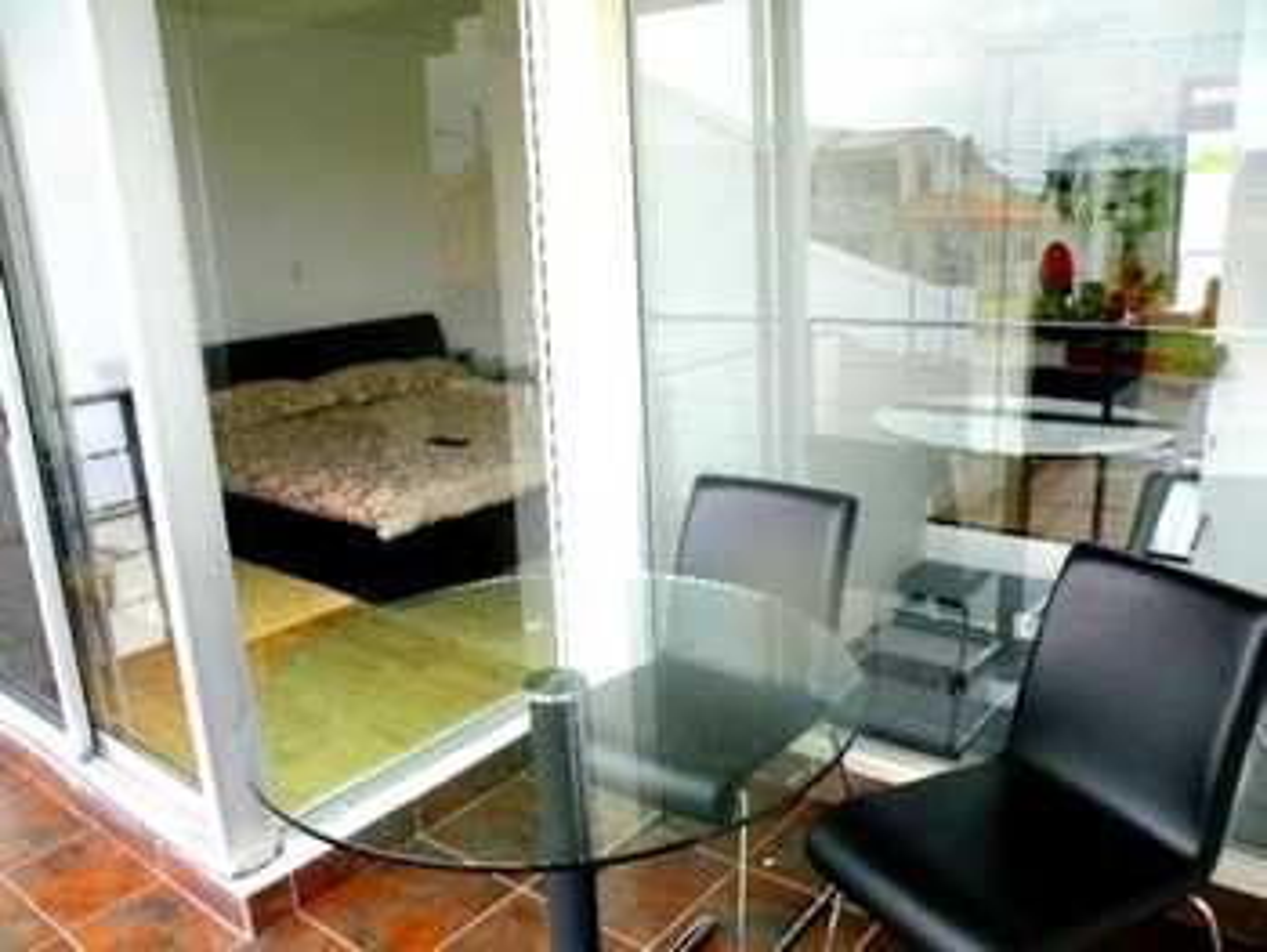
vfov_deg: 51.4
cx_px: 634
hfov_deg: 65.3
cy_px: 476
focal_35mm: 27
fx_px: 989
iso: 64
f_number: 2.8
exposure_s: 1/125
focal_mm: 4.7
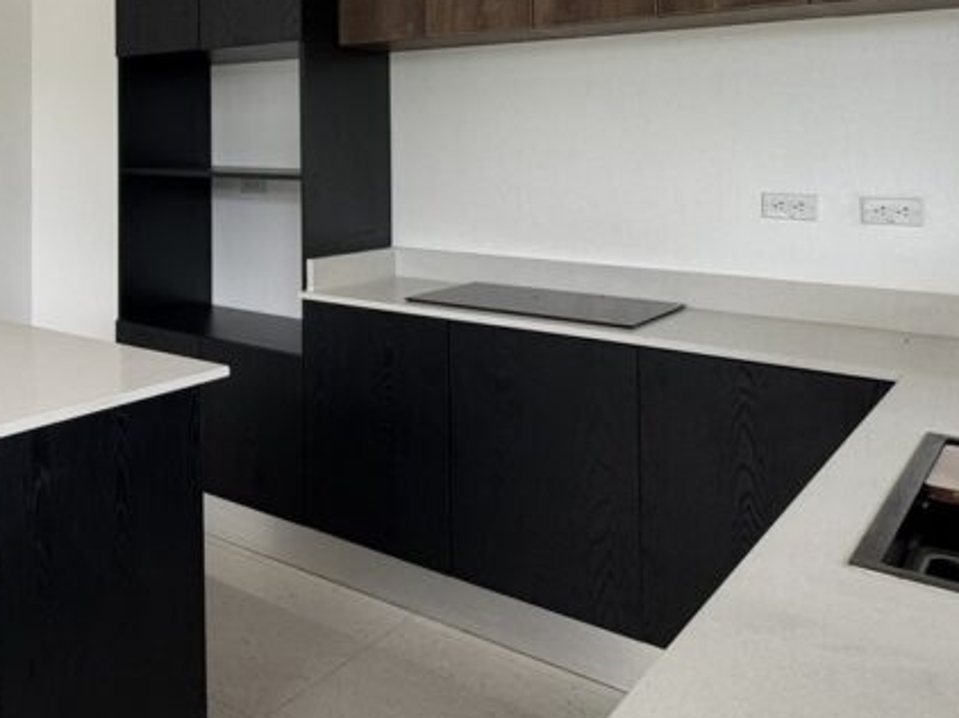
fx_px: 941
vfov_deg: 39.6
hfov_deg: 44.5
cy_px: 114
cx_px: -32
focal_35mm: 34
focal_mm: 2.22
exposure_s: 1/99
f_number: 2.2
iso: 80
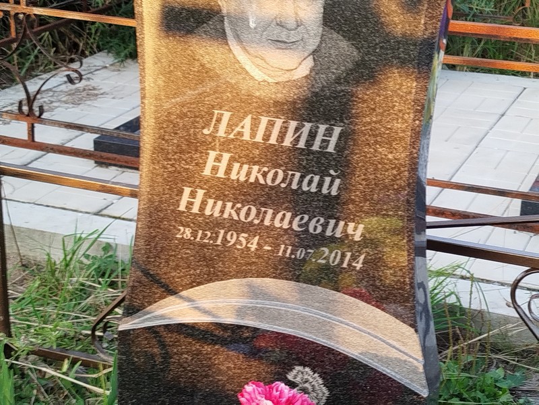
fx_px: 1121
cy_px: 202
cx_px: 270
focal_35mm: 72
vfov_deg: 20.4
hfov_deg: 27.0
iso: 64
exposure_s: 1/50
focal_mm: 5.31
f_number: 1.7
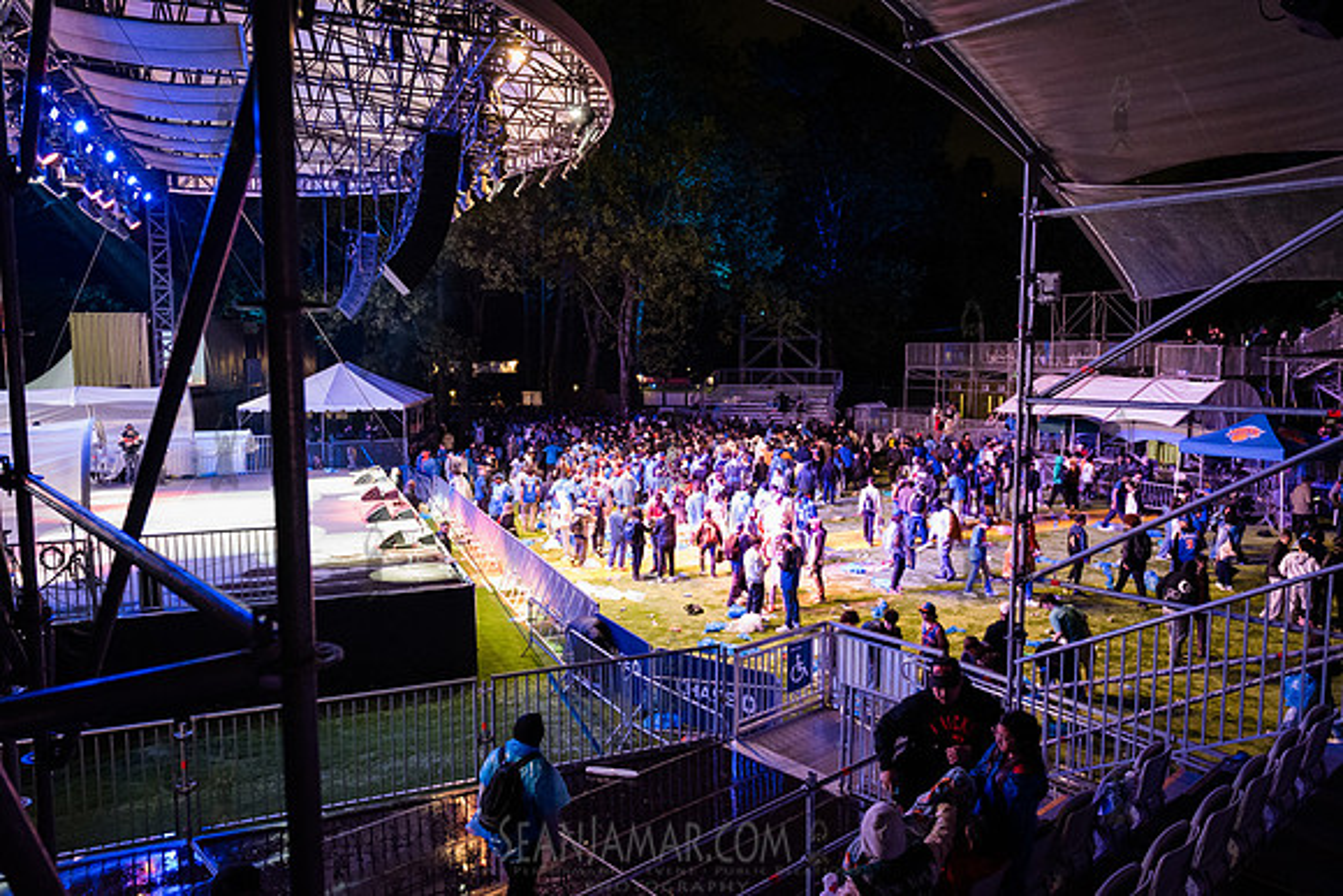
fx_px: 935
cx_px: 672
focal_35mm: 25
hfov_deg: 71.3
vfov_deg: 51.2
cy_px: 448
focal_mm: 24
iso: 6400
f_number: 3.2
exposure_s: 1/125
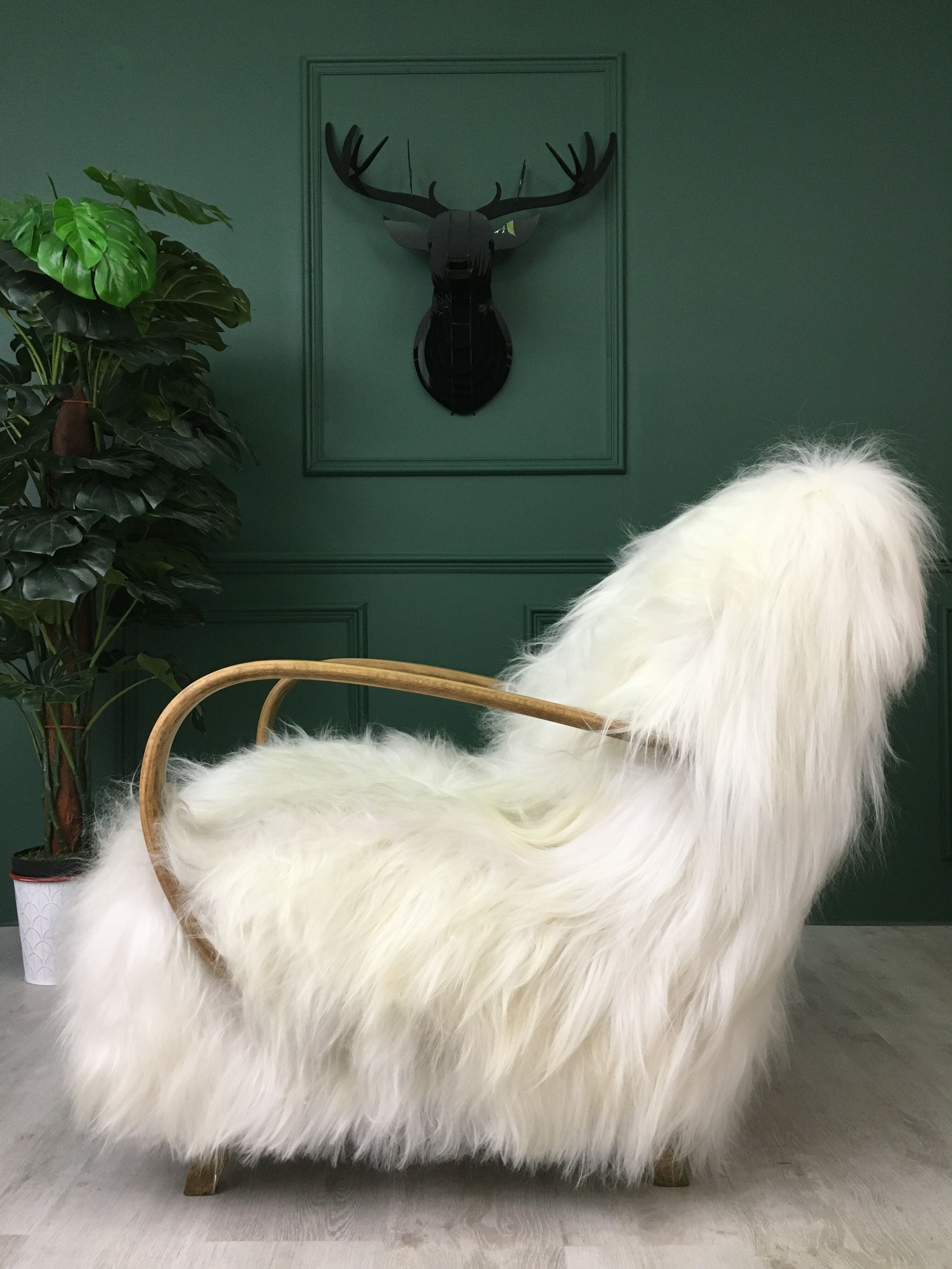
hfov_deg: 48.2
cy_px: 634
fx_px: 1063
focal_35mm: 29
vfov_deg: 61.7
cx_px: 476
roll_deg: +0.0
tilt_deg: +1.8
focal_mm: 4.15
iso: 160
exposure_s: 1/33
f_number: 2.2
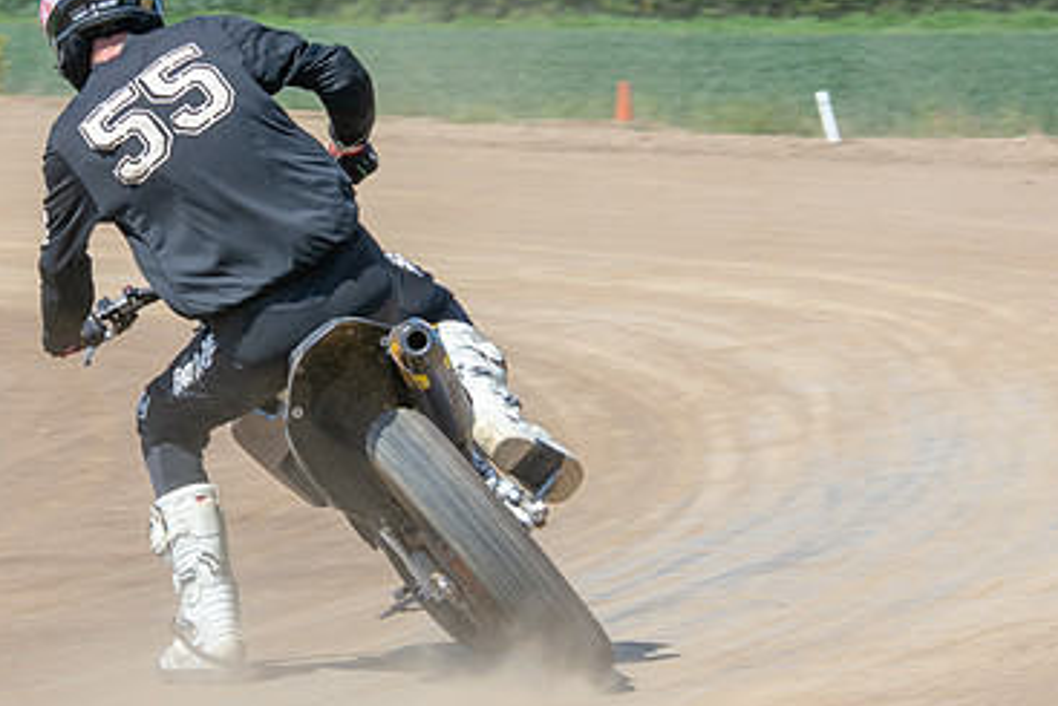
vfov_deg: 4.7
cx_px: 340
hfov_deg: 7.0
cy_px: 235
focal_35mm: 292
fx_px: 8584
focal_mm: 112
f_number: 8
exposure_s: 1/250
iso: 200
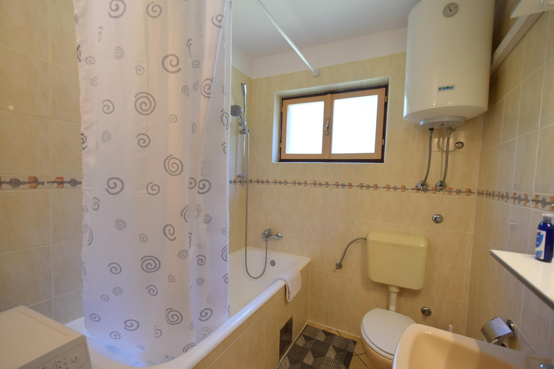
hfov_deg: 100.4
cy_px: 184
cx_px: 277
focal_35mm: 15
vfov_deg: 77.3
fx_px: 231
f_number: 4
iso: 450
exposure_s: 1/60
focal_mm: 10
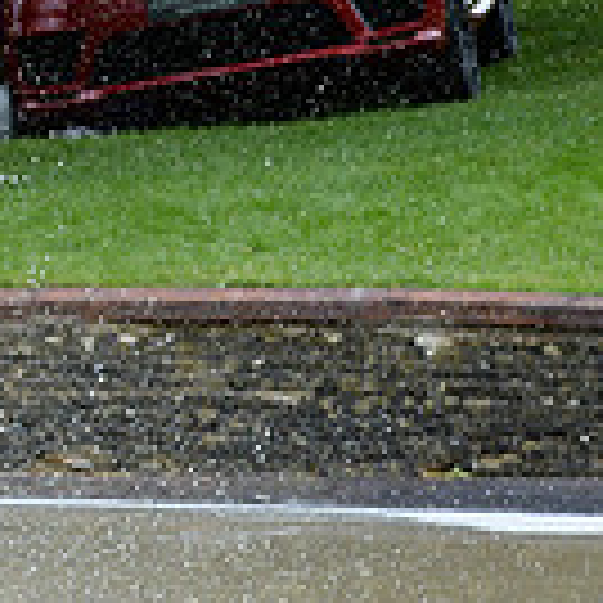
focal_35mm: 385
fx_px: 7588
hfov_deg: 4.5
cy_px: 252
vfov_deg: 4.6
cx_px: -580
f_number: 8
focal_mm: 105
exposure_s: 1/1000
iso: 2000
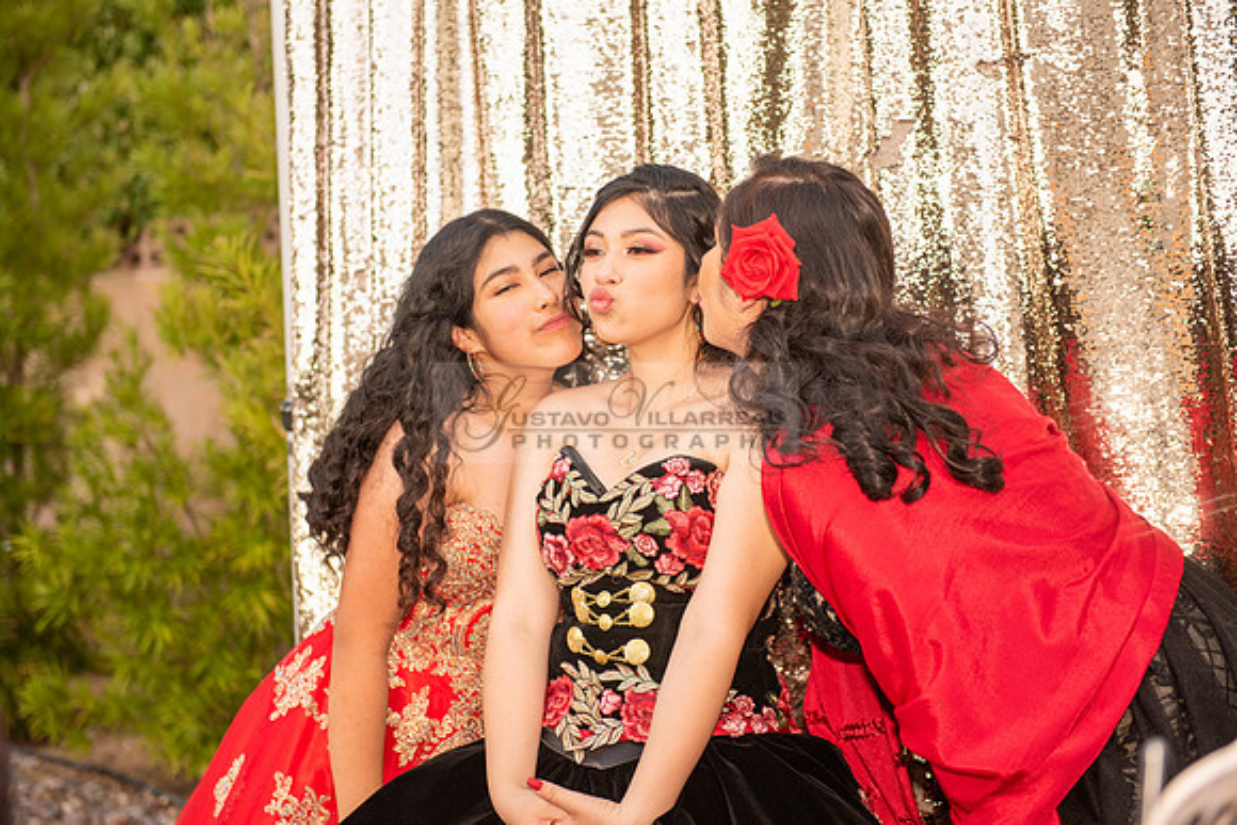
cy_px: 412
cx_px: 618
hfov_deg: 28.8
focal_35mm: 70
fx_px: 2406
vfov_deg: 19.5
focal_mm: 70
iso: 400
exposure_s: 1/200
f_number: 3.5
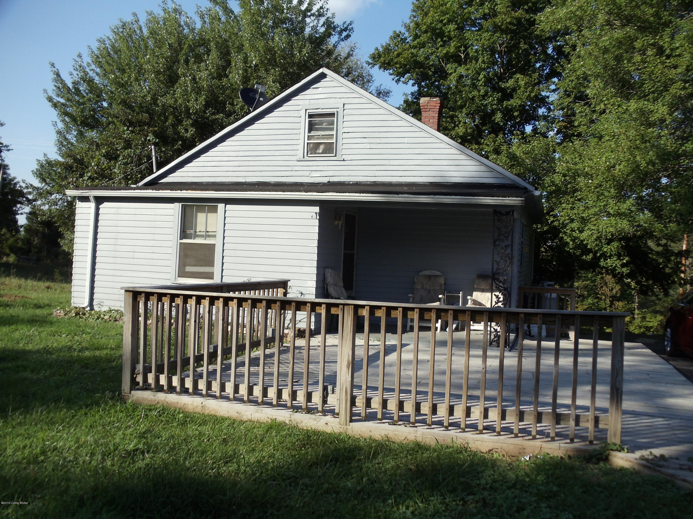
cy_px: 260
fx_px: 881
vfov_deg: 32.9
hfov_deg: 42.9
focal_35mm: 44
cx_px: 346
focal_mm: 6
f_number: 7.1
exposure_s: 1/200
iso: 100
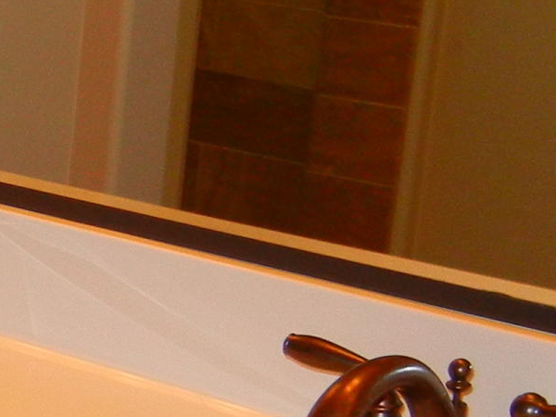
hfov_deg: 12.2
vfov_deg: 9.8
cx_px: -423
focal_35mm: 150
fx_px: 2409
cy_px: 459
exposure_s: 1/30
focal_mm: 5.4
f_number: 3.5
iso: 200
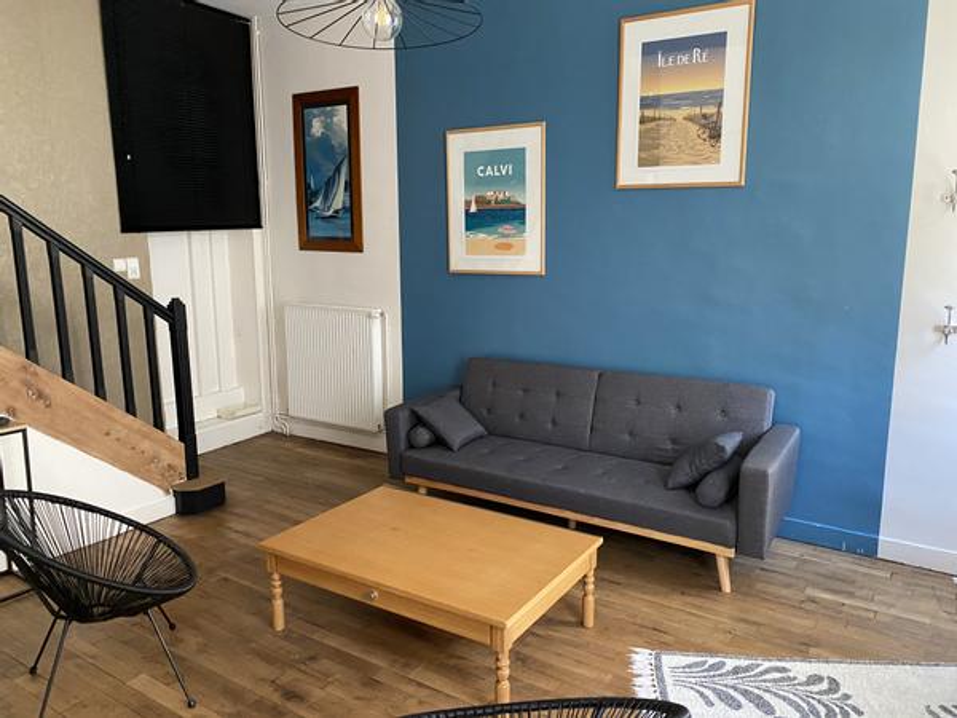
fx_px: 719
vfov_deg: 53.1
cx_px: 478
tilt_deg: -9.0
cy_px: 359
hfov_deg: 67.3
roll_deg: -0.3
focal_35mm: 26
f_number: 1.8
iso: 500
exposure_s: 1/57
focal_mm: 4.25
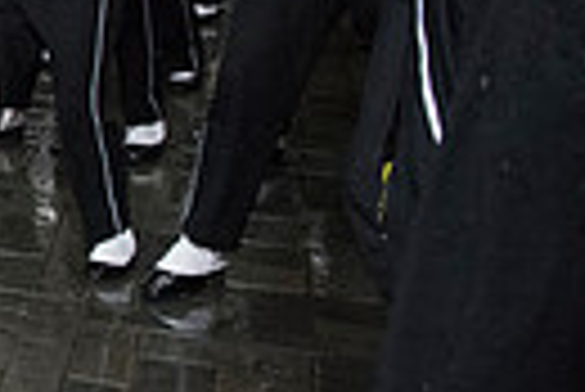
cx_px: -576
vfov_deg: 11.9
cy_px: -309
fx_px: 1741
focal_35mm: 107
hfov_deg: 15.4
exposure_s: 1/4000
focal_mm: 24
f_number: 2.8
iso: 10000
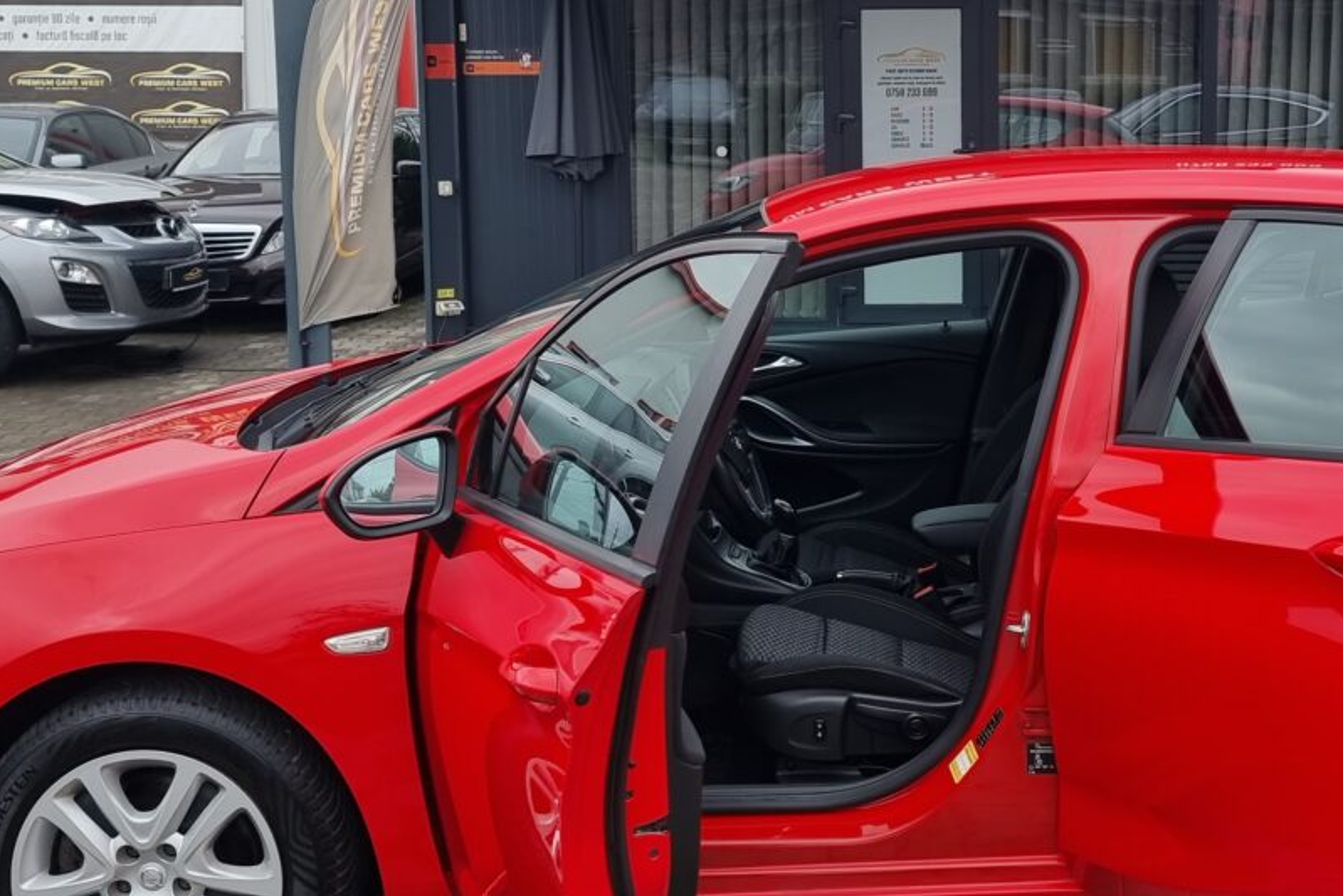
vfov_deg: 26.8
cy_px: 277
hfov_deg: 39.1
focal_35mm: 50
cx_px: 909
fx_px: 1865
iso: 50
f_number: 1.8
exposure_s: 1/100
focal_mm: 6.7
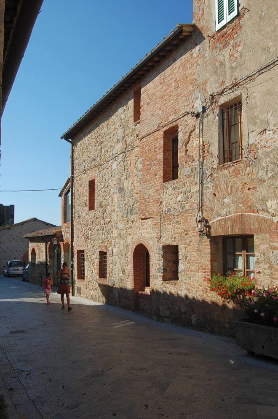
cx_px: 139
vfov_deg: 55.1
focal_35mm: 34
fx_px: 400
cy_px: 210
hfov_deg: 38.3
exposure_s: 1/320
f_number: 10
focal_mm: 23
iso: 200
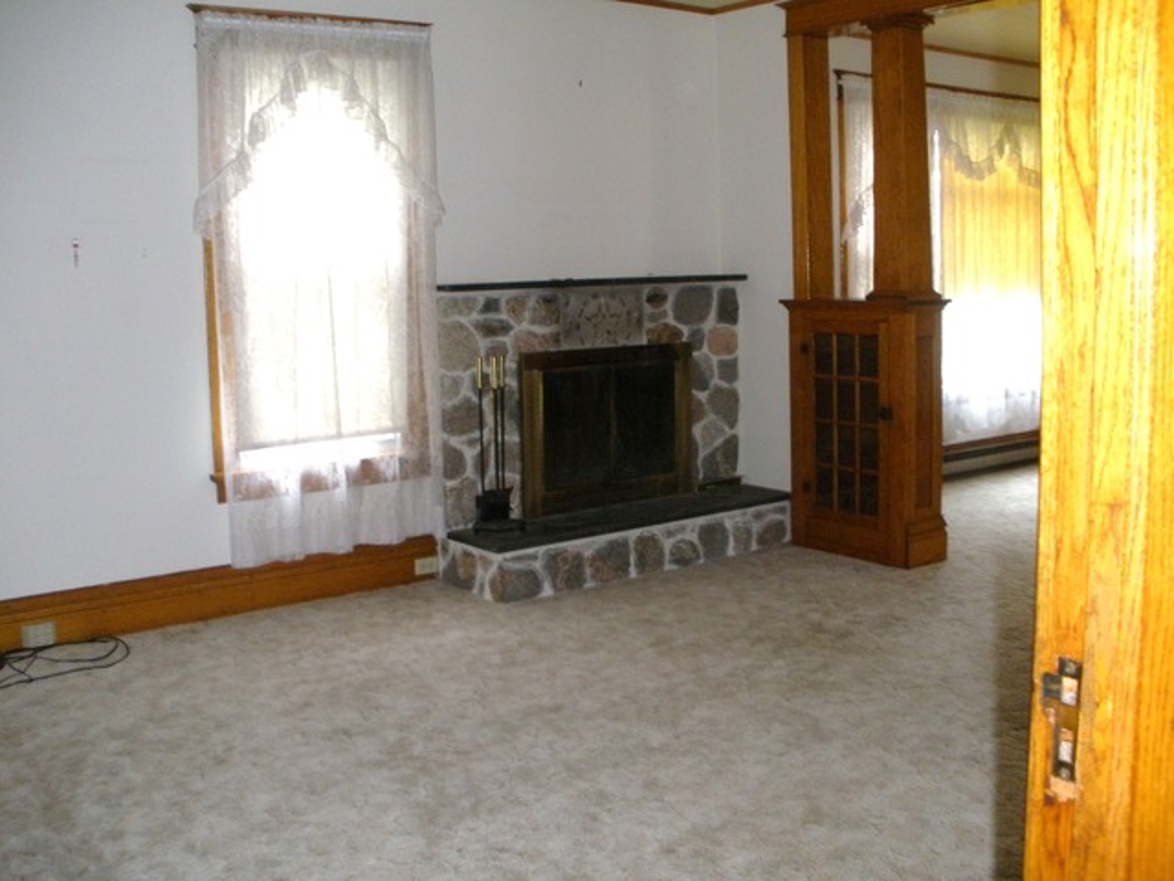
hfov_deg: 51.4
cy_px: 440
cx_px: 587
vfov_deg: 39.7
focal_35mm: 36
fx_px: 1221
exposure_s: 1/30
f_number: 3.5
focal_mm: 6.3
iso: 250
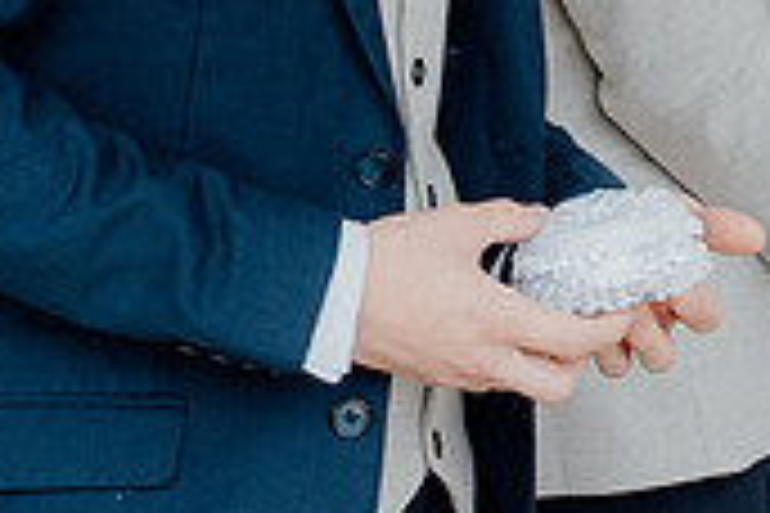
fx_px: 3486
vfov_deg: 8.3
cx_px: 626
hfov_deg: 12.5
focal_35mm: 163
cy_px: -214
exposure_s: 1/200
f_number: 3.5
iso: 125
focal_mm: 32
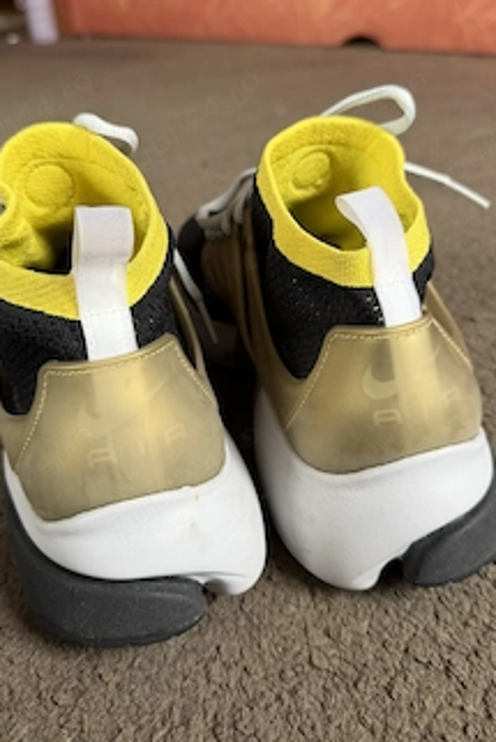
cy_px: 339
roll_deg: +4.4
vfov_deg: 60.2
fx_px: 640
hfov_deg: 42.4
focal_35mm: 31
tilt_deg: -30.4
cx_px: 256
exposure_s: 1/121
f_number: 1.78
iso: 200
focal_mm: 6.76
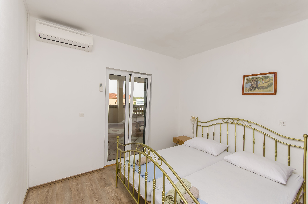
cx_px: 154
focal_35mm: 15
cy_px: 102
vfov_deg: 77.1
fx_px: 128
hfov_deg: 100.5
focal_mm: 10
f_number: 7.1
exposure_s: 1/125
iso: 100
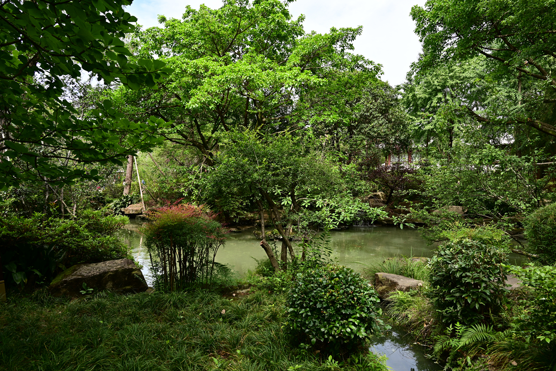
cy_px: 186
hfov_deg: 73.7
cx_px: 278
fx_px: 371
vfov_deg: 53.1
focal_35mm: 24
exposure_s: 1/100
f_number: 8
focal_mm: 24
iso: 100
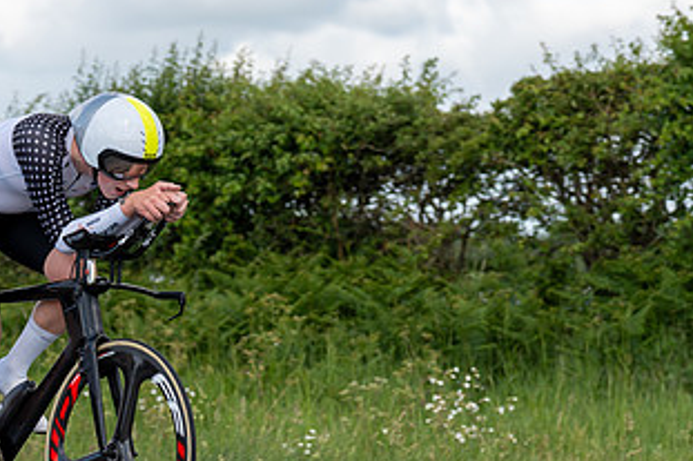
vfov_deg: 7.8
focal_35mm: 176
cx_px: 187
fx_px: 3386
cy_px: 225
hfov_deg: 11.7
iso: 125
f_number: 3.5
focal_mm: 72
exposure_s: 1/1000
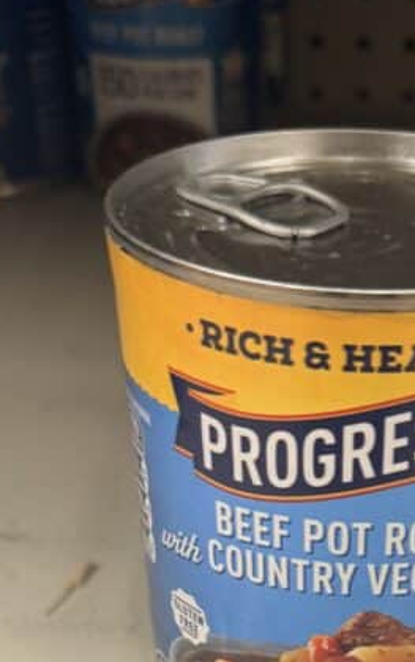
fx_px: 1120
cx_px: 366
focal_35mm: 62
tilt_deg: -42.5
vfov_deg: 29.1
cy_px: 764
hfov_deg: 20.6
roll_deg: -2.9
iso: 200
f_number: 1.78
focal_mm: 6.76
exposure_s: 1/63
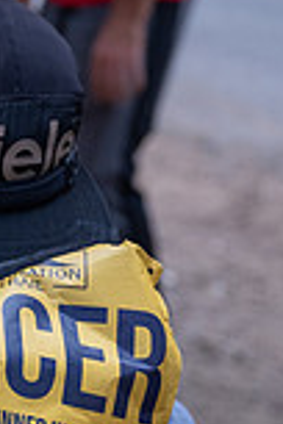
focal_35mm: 135
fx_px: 1592
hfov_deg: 9.9
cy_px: 227
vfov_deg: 15.2
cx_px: -108
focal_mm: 46
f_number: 3.5
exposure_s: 1/400
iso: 1250
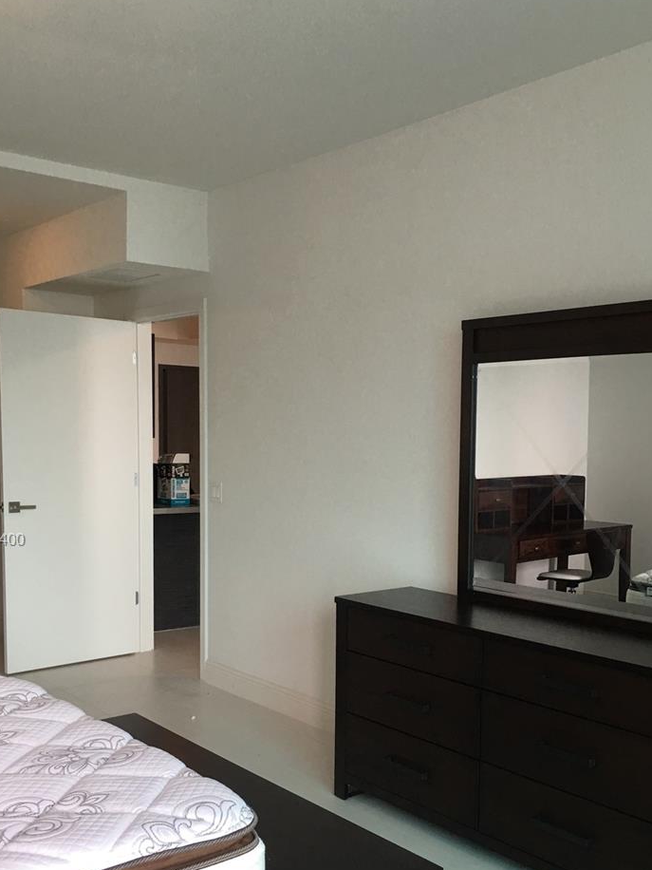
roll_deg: -0.8
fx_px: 954
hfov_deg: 37.7
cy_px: 541
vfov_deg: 48.5
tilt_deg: -5.0
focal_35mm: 38
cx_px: 369
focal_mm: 4.15
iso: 25
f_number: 2.2
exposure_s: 1/30
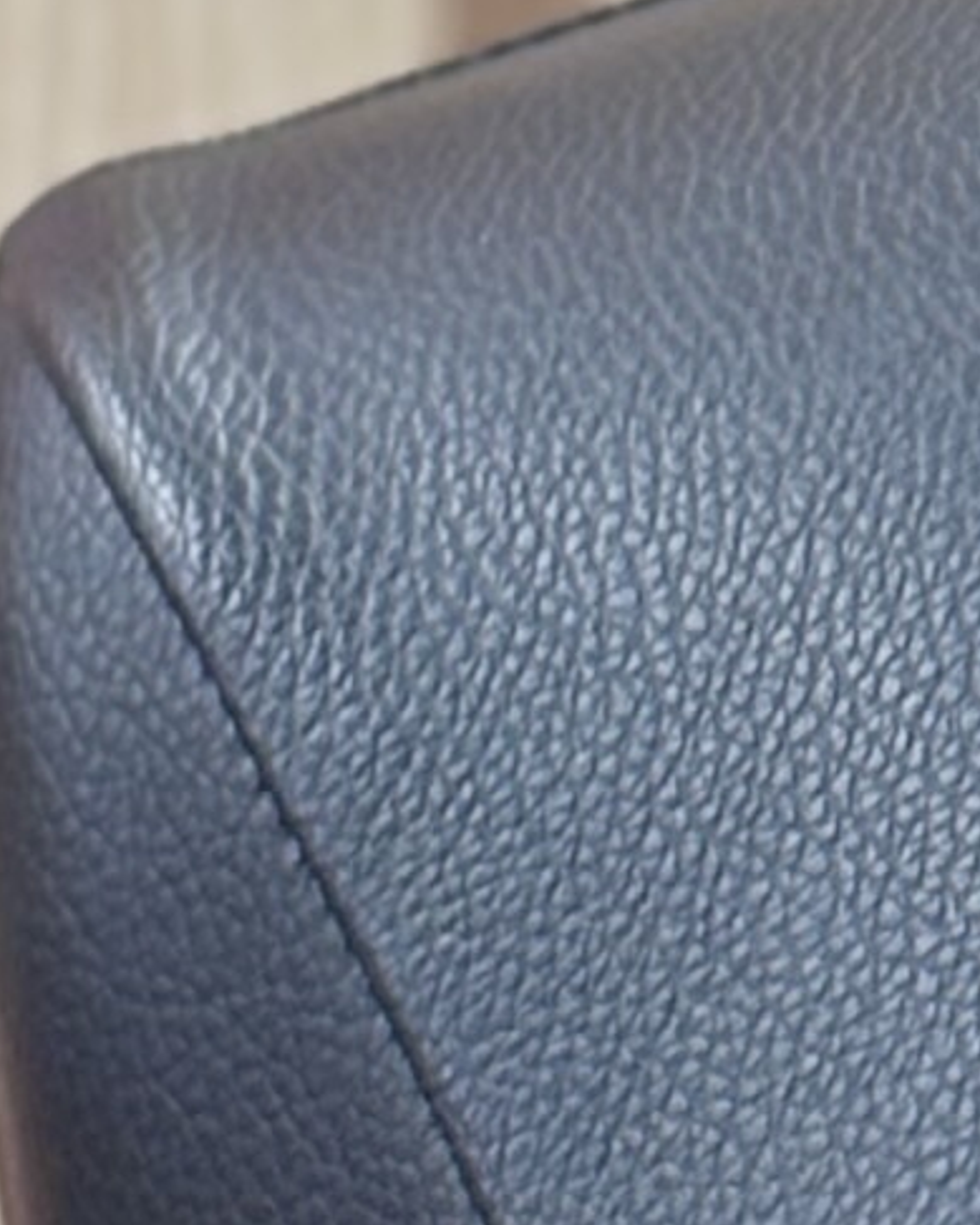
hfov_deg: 3.6
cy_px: -96
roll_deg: -0.3
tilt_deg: +5.3
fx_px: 15259
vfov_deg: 4.6
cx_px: 2791
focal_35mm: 421
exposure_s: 1/60
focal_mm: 5.96
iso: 50
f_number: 1.6
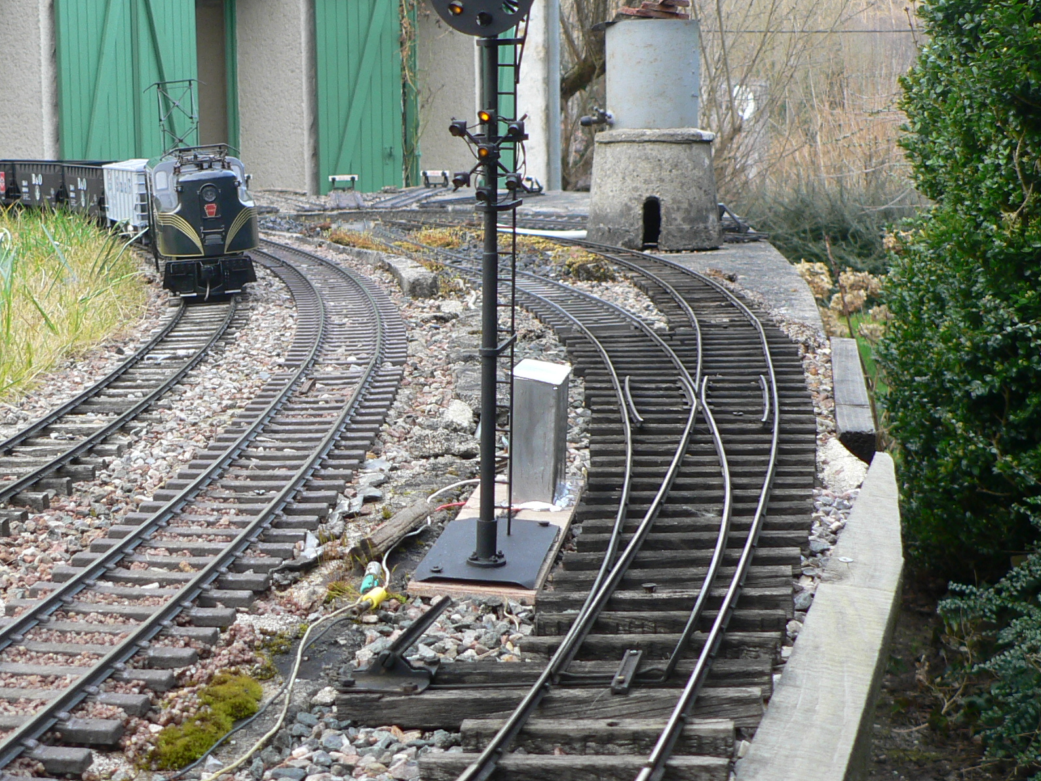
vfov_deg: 25.2
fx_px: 1744
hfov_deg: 32.4
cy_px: 369
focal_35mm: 58
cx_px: 230
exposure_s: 1/40
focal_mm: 6
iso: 80
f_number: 2.8
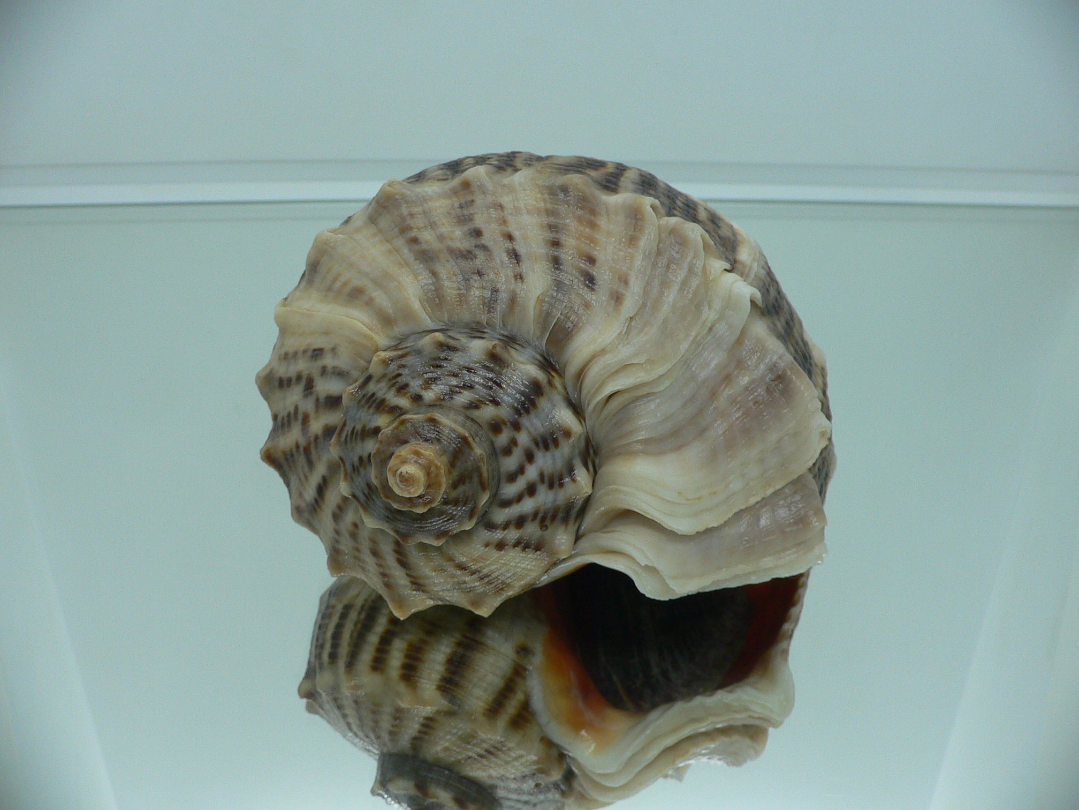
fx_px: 1091
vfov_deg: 40.7
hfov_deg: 52.6
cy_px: 405
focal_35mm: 35
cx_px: 540
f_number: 2.8
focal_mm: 4.6
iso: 80
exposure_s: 1/60
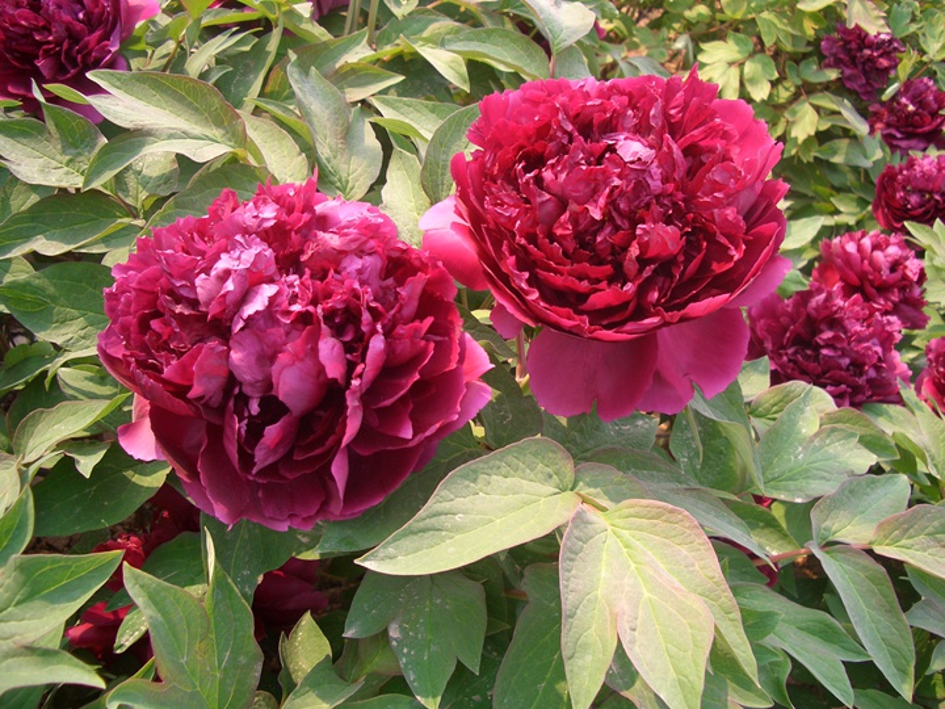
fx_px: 955
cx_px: 472
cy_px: 354
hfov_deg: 52.6
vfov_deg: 40.7
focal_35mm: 35
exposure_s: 1/250
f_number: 2.6
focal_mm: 5.8
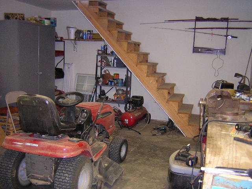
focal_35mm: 36
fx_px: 262
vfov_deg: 39.7
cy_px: 94
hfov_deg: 51.4
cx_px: 126
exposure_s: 1/60.1
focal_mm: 4.7
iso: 377
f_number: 2.6
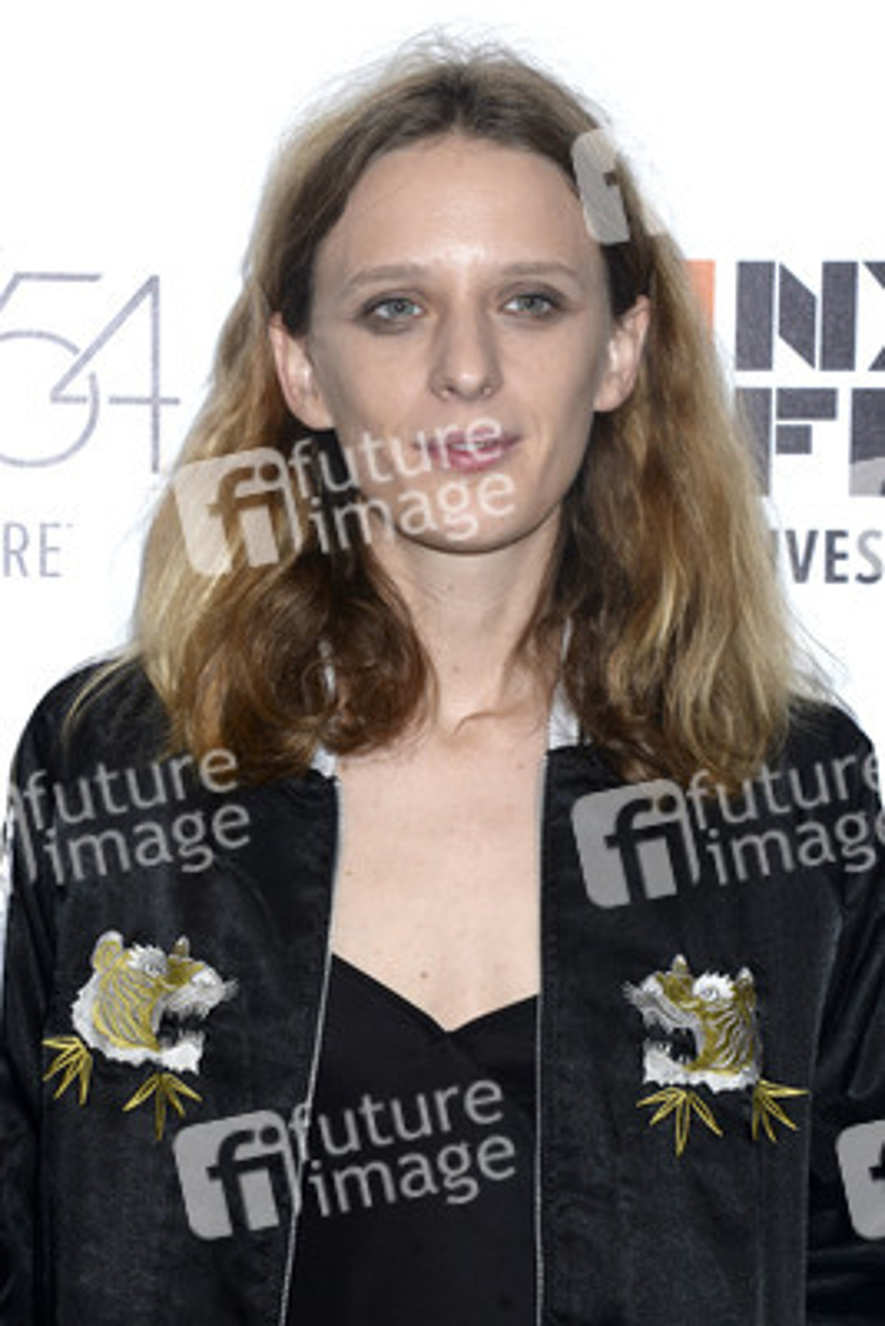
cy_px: 663
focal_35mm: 100
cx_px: 442
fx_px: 3684
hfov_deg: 13.7
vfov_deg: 20.4
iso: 640
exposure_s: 1/250
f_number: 8
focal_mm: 100
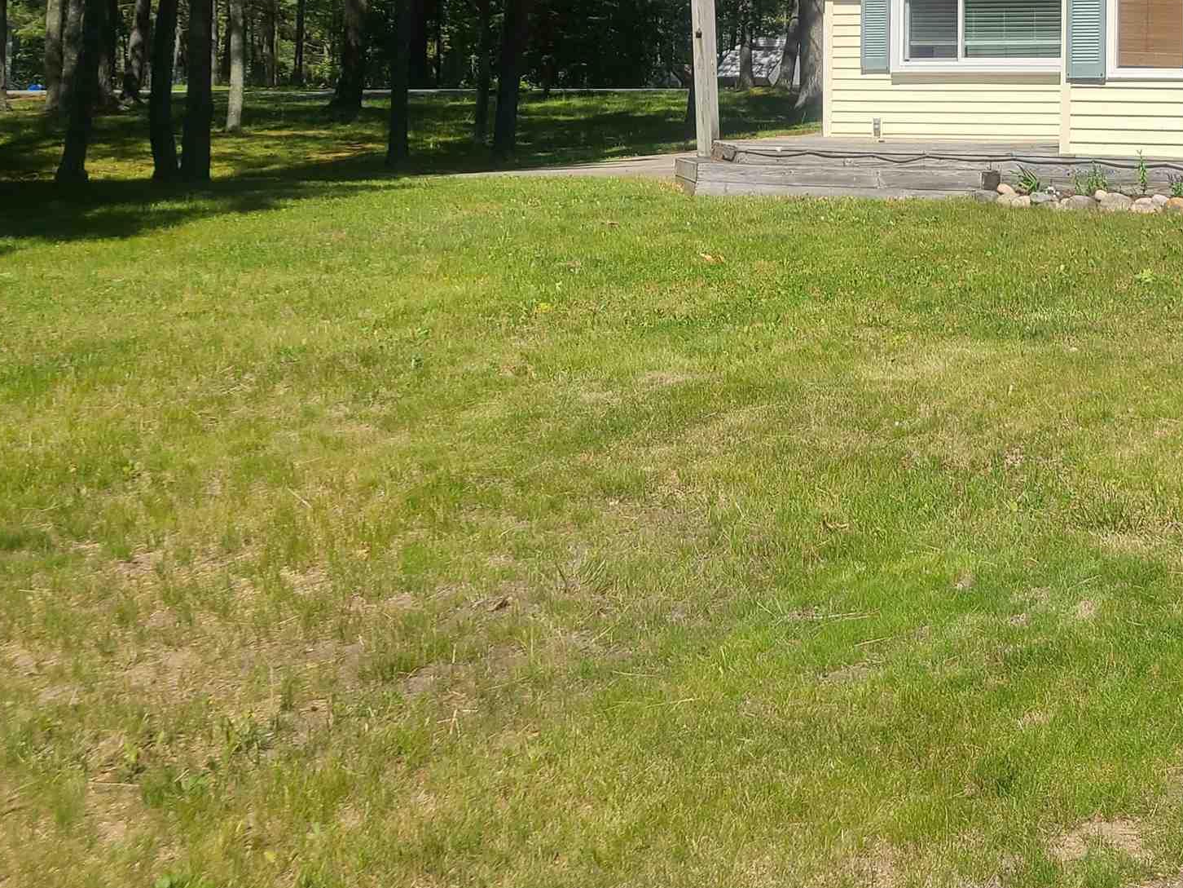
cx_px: 1154
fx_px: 1880
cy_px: 39
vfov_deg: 25.5
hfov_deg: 32.4
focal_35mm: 55
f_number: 1.8
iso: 40
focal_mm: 5.4
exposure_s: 1/2890
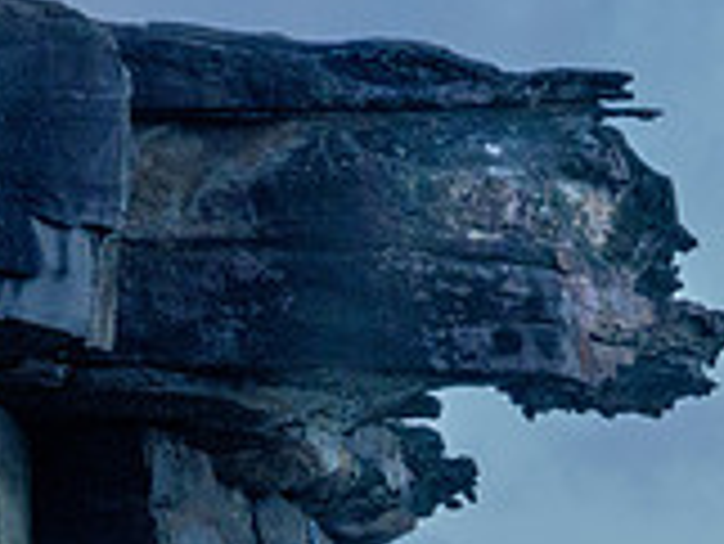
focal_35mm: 2220
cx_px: 589
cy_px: 771
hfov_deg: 0.9
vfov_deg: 0.7
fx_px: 46466
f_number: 11
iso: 2500
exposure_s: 1/1250
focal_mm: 640
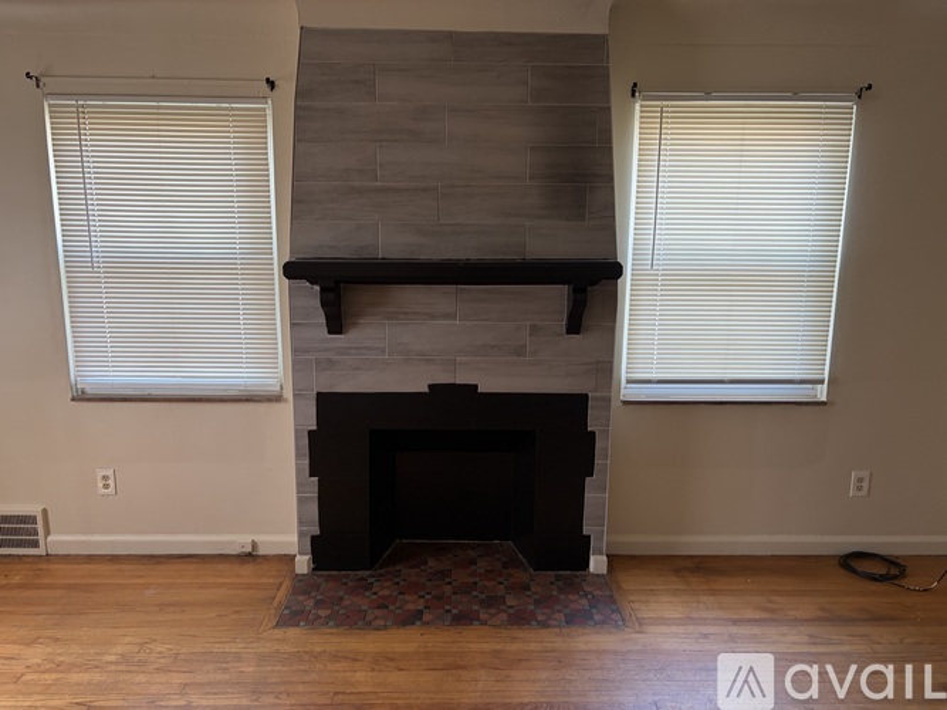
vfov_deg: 53.0
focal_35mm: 26
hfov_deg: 67.3
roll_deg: +0.0
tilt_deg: -10.1
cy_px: 355
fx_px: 711
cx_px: 474
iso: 125
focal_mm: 5.96
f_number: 1.6
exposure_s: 1/77
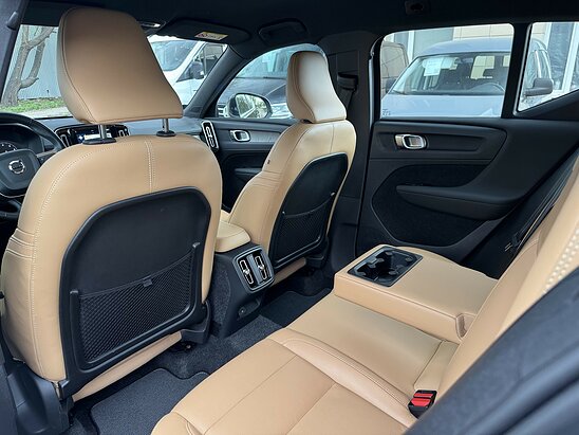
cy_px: 218
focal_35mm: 24
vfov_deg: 56.8
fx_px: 401
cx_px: 290
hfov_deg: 71.6
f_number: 1.78
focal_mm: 6.76
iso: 250
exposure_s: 1/60
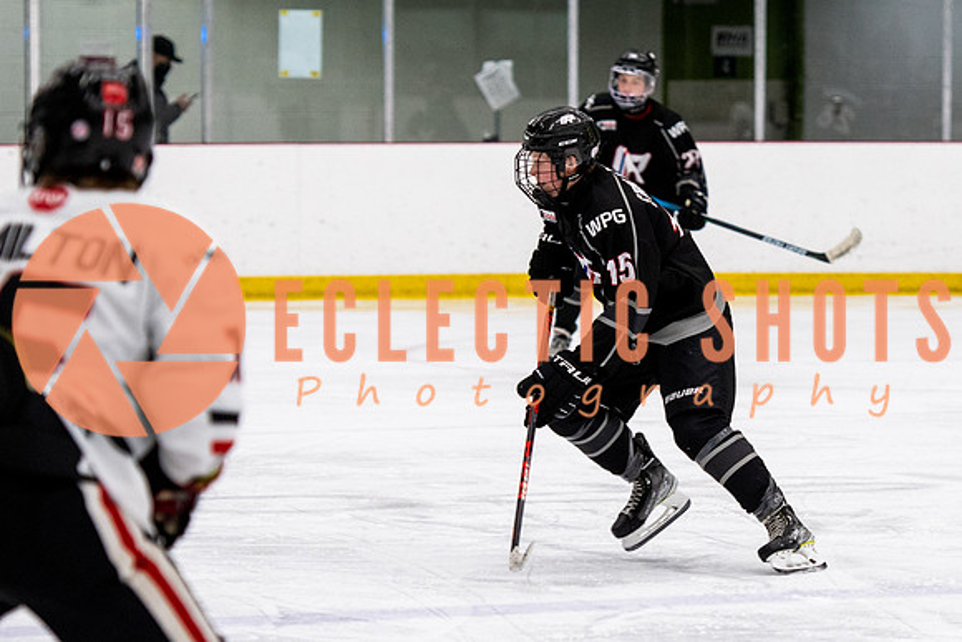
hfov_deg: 8.3
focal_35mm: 247
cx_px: 692
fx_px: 6596
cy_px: 363
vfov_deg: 5.6
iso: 1400
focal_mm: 112
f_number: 2.8
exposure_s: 1/640
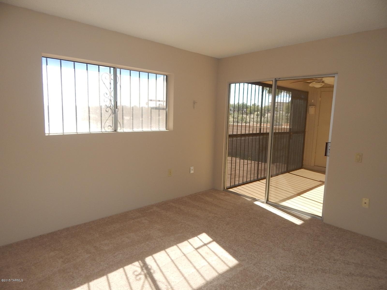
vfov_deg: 61.1
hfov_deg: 76.4
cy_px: 145
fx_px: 246
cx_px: 194
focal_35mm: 22
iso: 125
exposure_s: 1/400
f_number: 3
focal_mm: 4
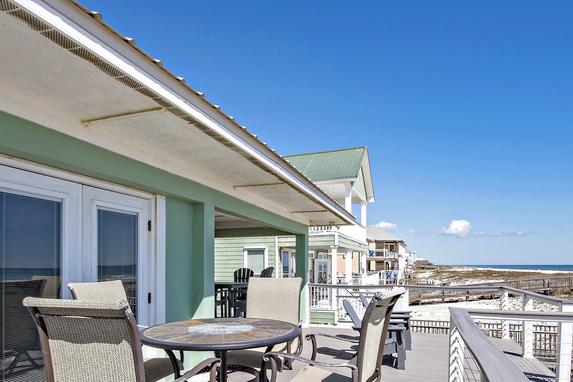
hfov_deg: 76.1
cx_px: 275
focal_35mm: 23
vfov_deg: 53.7
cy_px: 264
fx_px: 366
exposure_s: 1/125
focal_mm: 15
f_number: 14
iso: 160
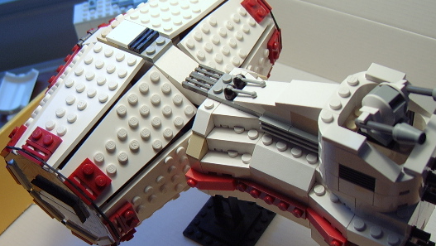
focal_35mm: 41
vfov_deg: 29.0
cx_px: 258
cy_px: 134
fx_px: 474
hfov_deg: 49.1
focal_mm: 8.13
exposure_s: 1/46
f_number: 2.7
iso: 100
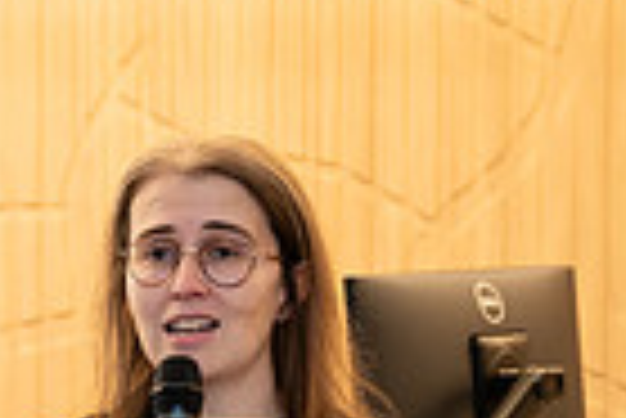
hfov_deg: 9.5
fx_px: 3621
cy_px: 542
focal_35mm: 208
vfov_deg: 6.6
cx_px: -400
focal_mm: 46
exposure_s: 1/160
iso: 400
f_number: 3.2
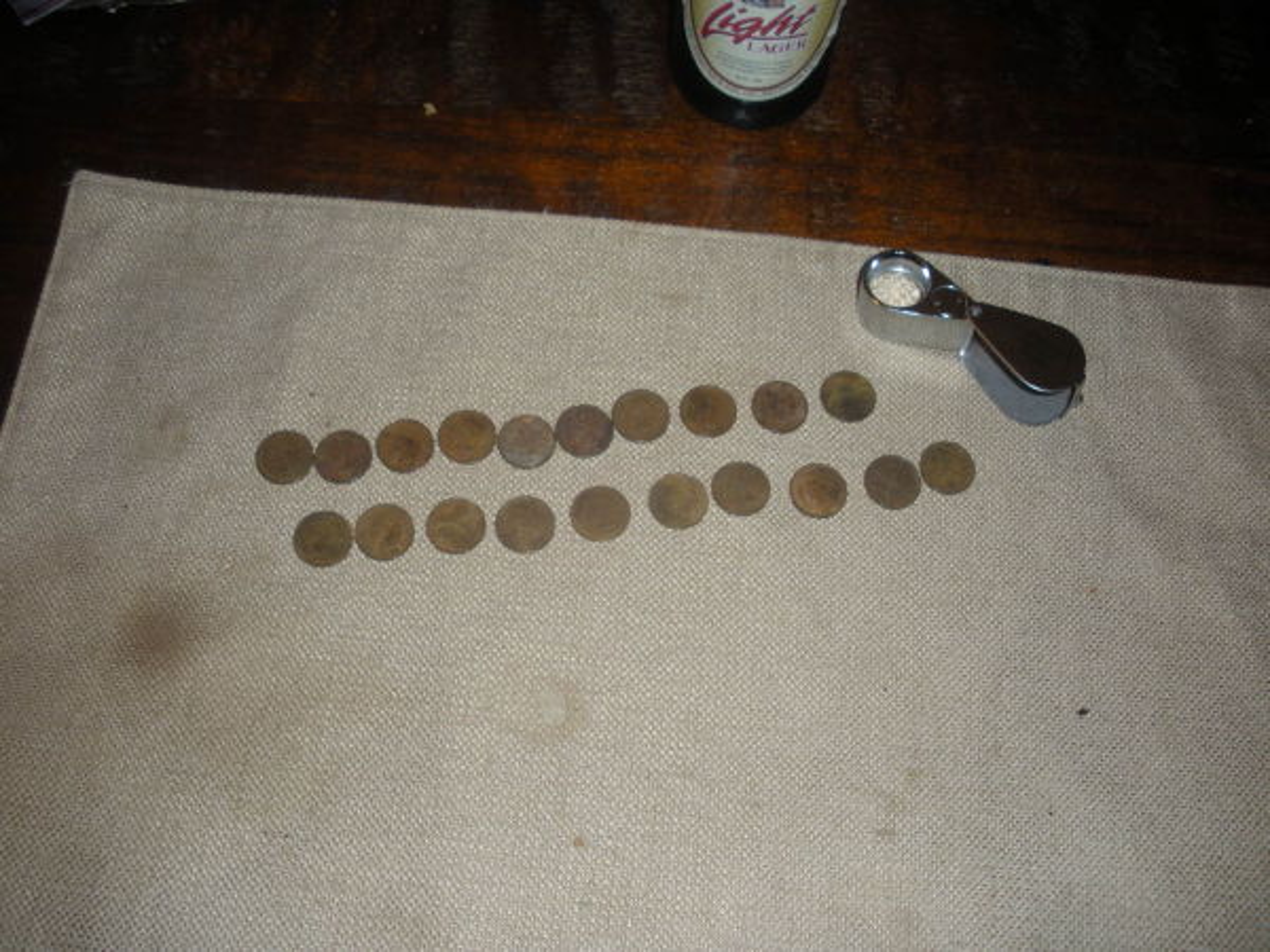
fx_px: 1321
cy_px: 476
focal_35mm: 36
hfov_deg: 51.4
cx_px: 635
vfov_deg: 39.7
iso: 64
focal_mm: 6.3
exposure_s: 1/60
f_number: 3.5
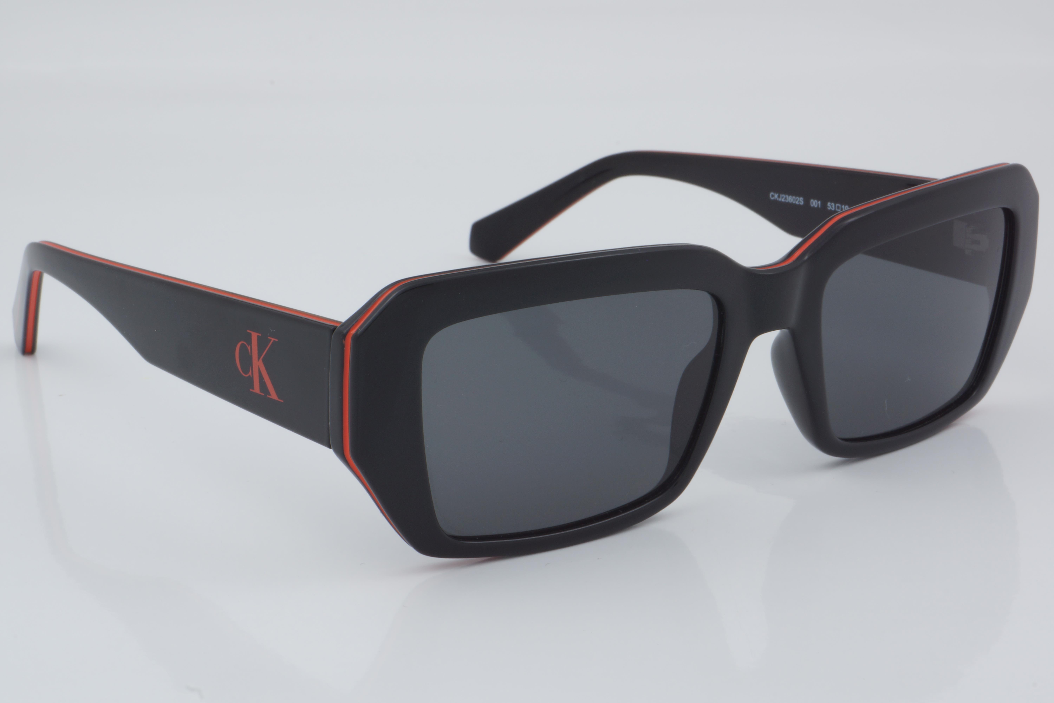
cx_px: 527
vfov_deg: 18.2
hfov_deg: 27.0
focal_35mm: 75
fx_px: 2196
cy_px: 352
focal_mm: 50
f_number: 32
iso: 100
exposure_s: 1/4
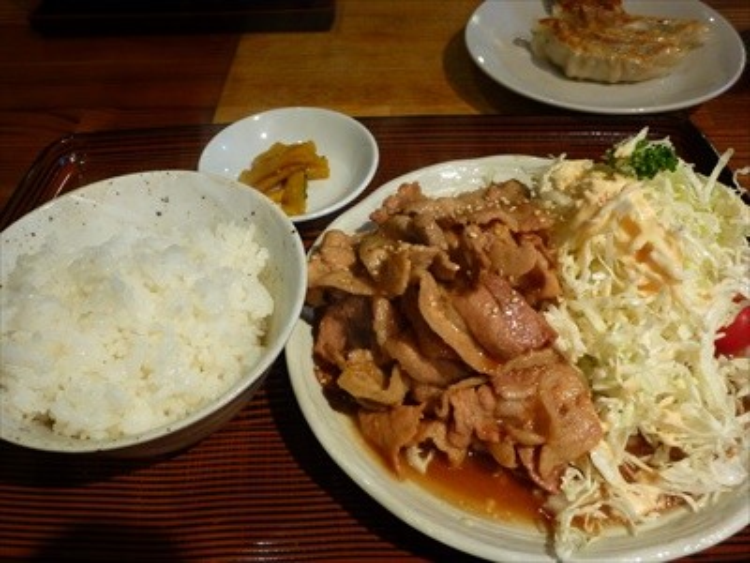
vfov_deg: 48.2
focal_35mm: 29
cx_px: 375
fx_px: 628
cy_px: 282
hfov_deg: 61.7
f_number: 3.3
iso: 400
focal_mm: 5.2
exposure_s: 1/50
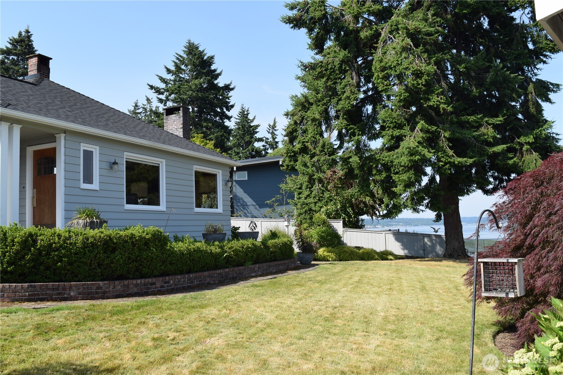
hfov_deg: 57.2
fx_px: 516
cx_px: 282
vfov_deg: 40.0
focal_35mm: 33
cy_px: 188
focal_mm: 22
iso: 200
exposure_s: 1/320
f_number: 8
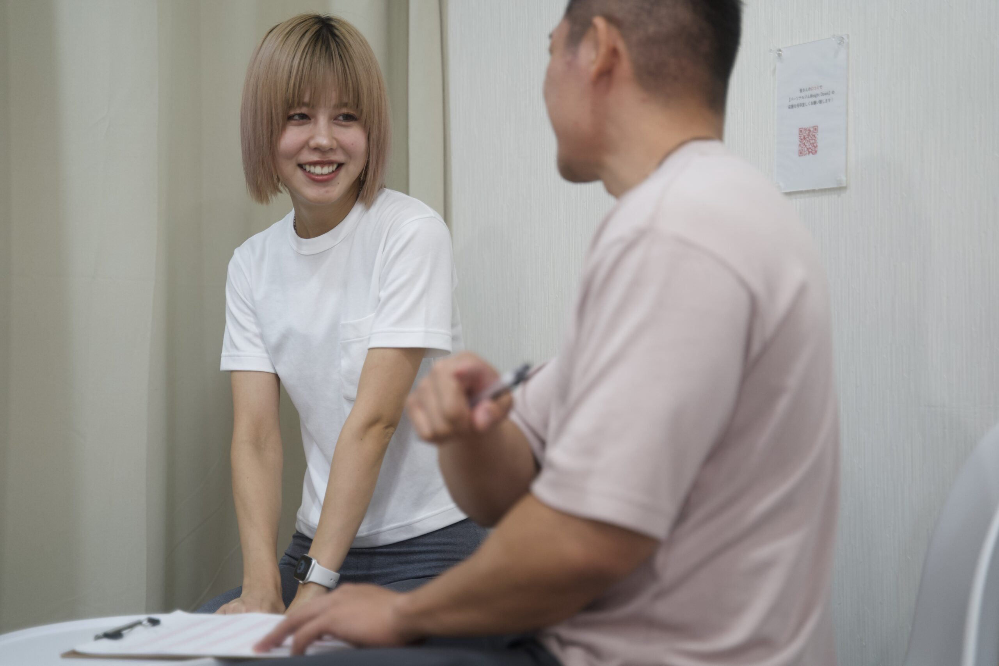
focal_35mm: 67
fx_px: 1859
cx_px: 500
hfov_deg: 30.1
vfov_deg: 20.3
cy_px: 333
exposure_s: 1/160
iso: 800
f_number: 2.8
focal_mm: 67
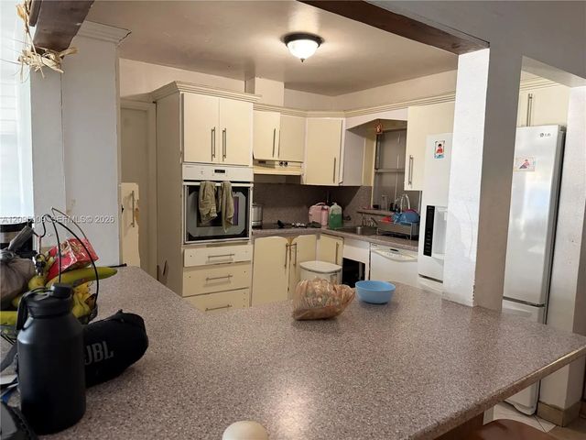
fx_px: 406
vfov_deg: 56.8
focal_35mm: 24
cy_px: 220
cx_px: 293
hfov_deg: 71.6
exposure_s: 1/60
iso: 250
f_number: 1.78
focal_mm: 6.76
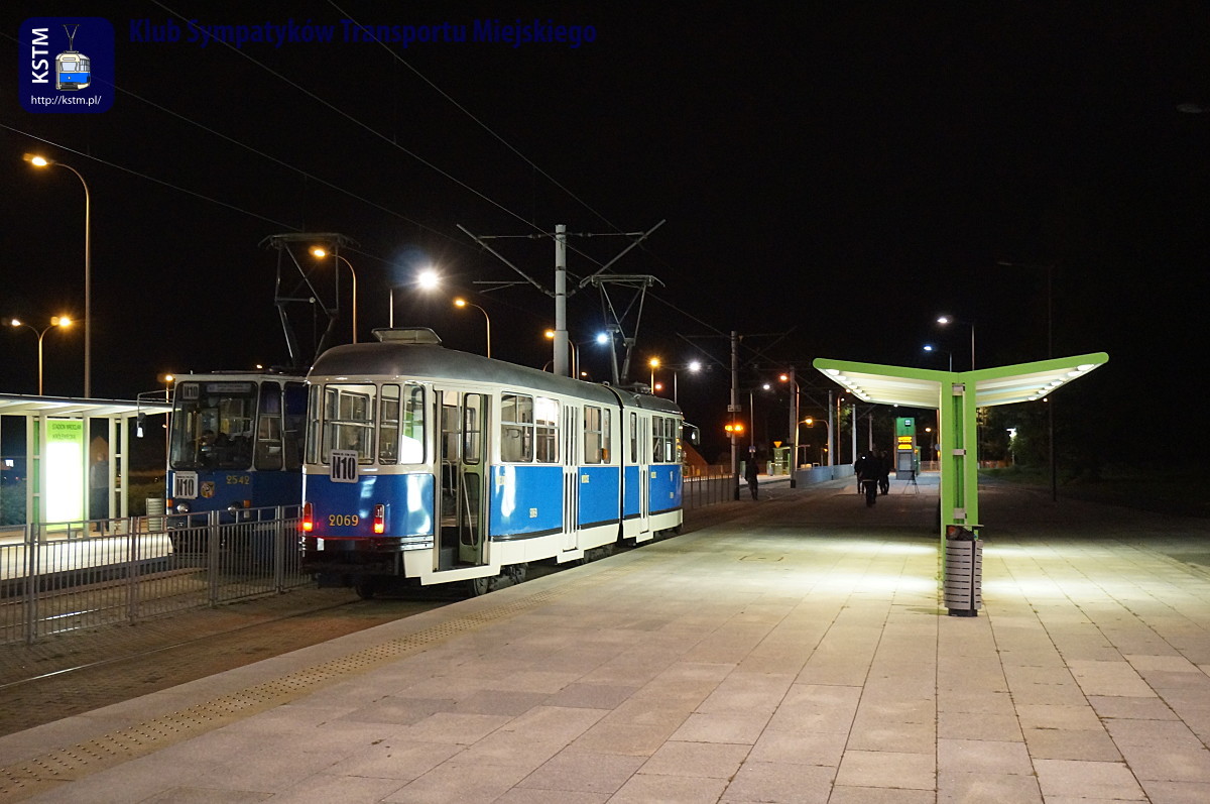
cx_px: 605
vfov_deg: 28.9
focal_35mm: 46
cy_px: 402
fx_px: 1561
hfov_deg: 42.4
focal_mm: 31
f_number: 5
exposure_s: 1/15
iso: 3200
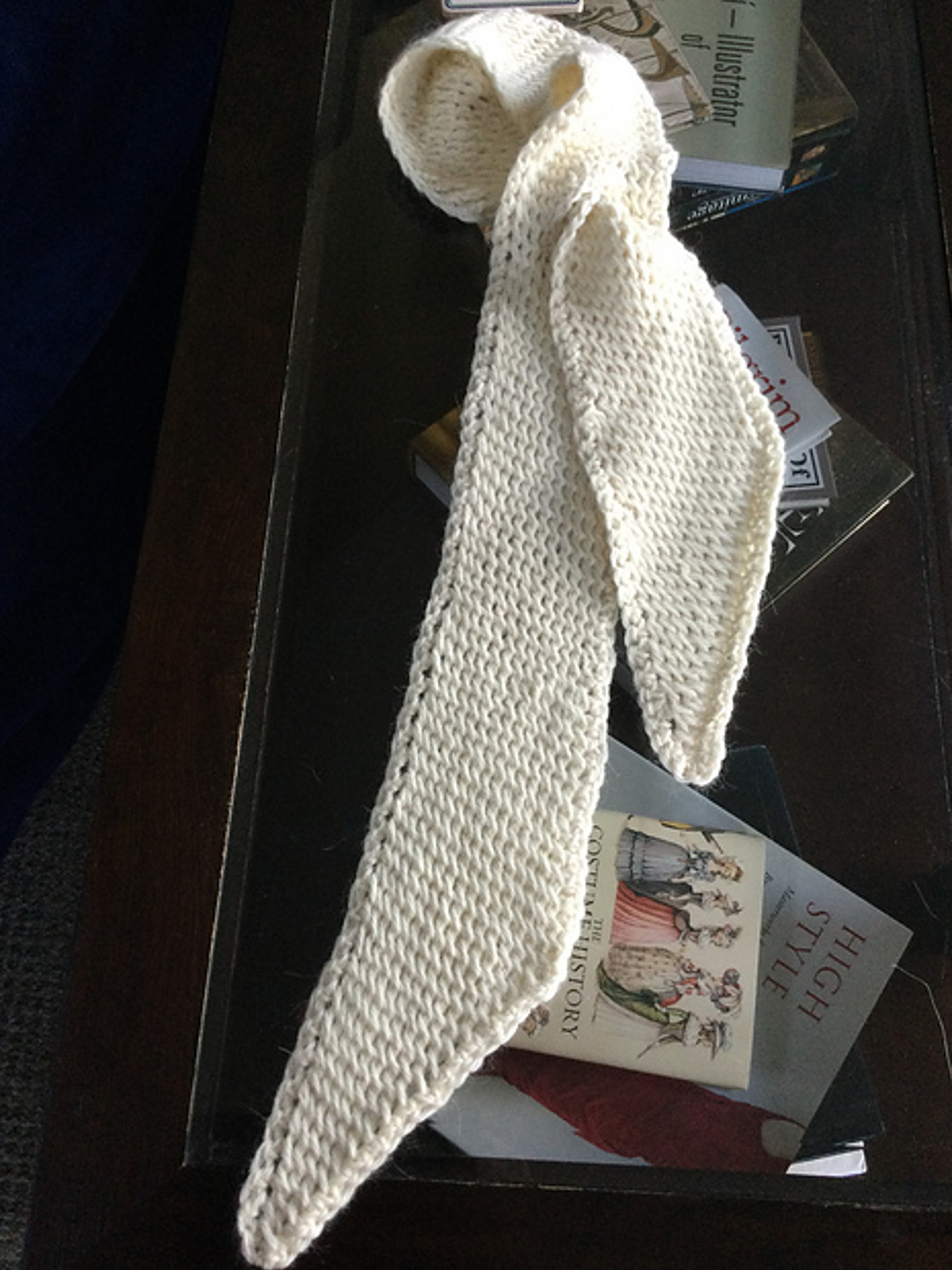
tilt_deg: -69.5
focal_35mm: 32
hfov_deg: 44.2
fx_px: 1173
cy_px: 637
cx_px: 483
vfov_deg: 56.8
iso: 100
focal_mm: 3.3
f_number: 2.4
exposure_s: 1/30
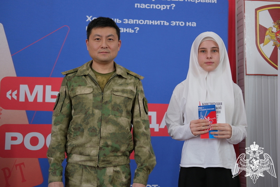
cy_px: 94
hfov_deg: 37.5
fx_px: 412
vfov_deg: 25.5
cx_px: 140
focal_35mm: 53
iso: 400
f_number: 2
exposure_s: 1/200
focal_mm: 35
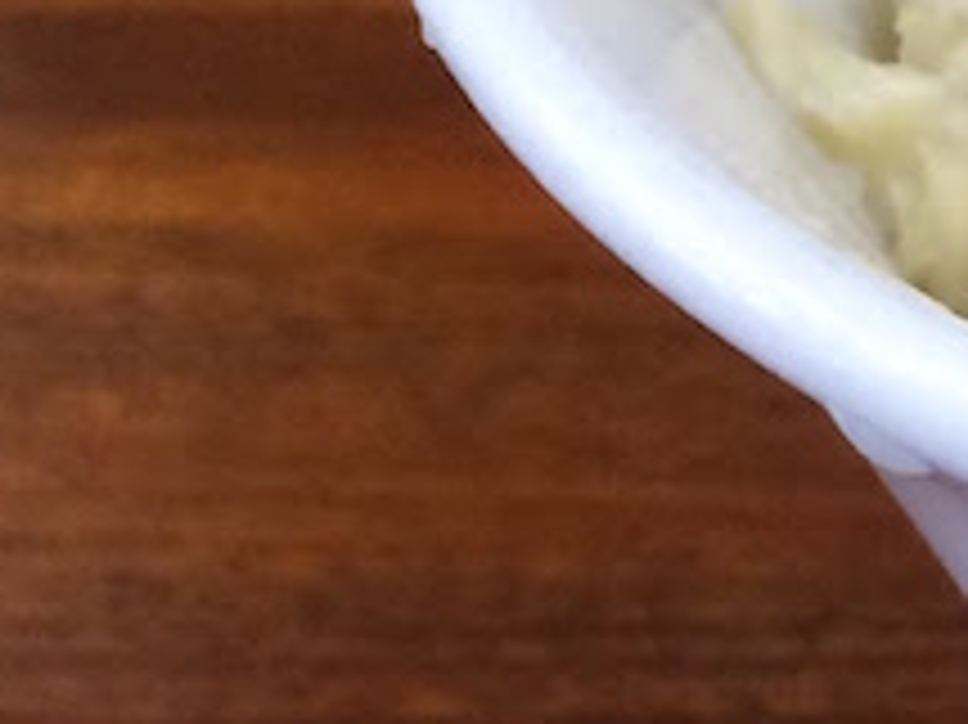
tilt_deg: -26.3
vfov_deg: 8.9
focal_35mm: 167
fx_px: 4667
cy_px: 103
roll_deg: -2.1
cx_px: 2616
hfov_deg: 9.8
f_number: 2.2
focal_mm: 4.15
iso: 64
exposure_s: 1/33
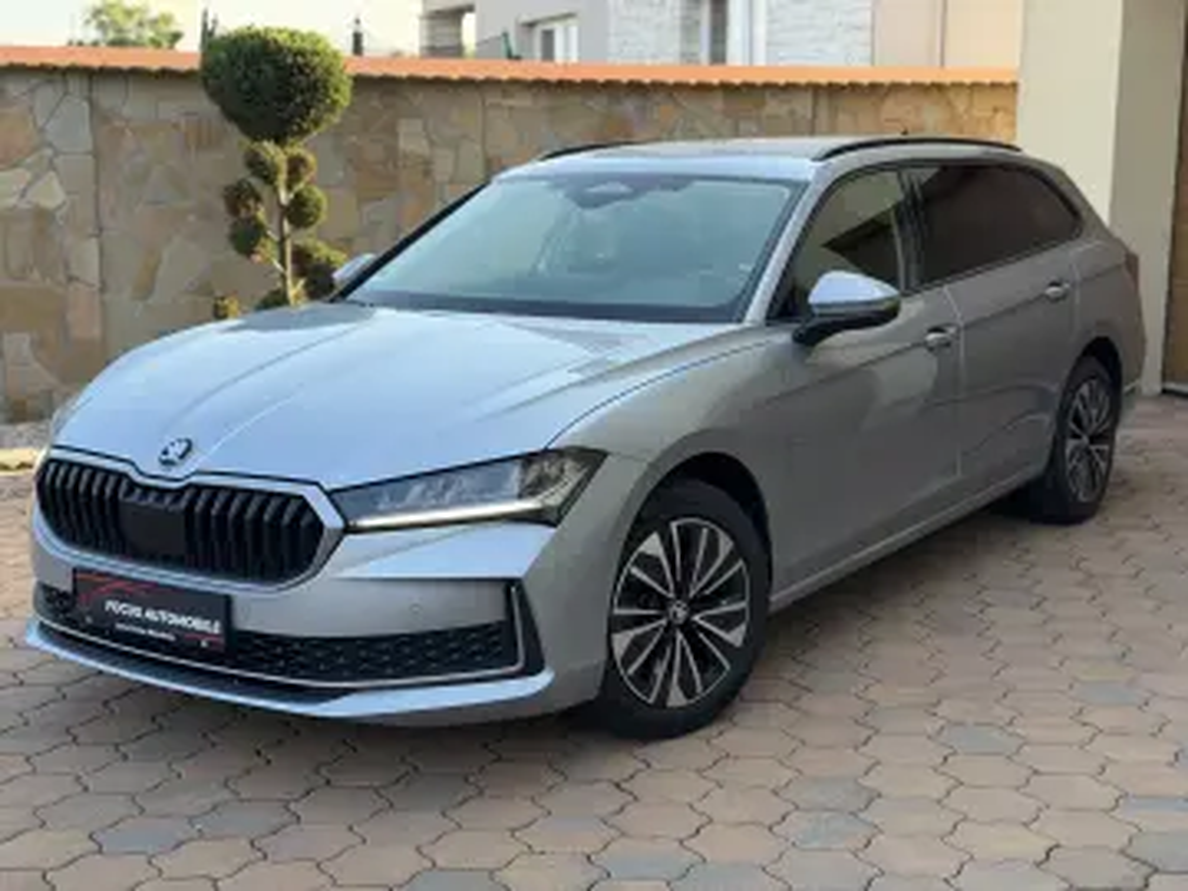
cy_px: 446
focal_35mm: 48
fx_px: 1647
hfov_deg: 39.7
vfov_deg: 30.3
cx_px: 594
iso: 100
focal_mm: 6.76
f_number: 1.78
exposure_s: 1/740
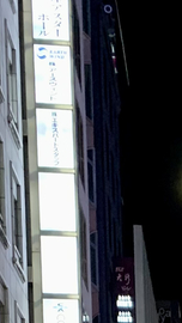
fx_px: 1080
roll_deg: +0.7
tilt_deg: -1.6
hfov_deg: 9.1
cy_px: 703
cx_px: 356
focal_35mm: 126
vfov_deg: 13.7
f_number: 1.8
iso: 320
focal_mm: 4.25
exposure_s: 1/50
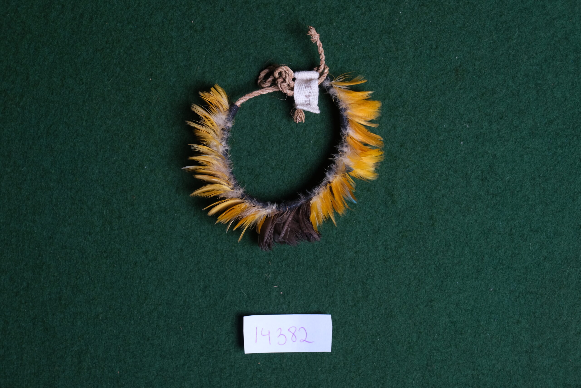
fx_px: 1340
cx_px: 290
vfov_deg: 16.5
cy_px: 194
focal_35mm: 83
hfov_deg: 24.5
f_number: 5.6
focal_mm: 55
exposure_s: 1/160
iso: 200
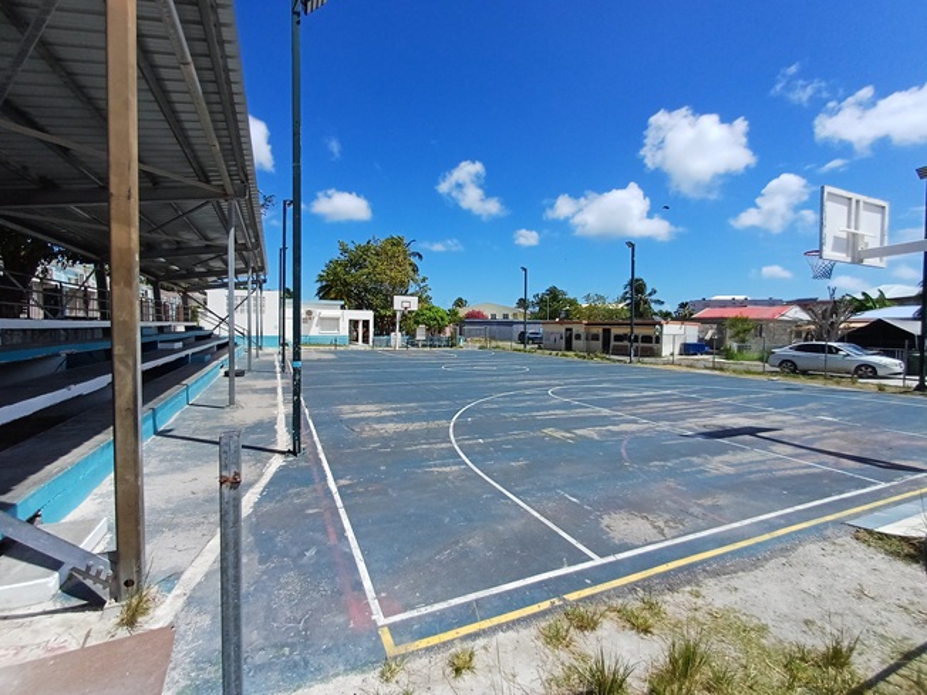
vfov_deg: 78.1
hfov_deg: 94.5
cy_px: 348
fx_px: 428
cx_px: 464
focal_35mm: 16
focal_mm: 1.64
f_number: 2.2
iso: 40
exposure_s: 1/1618
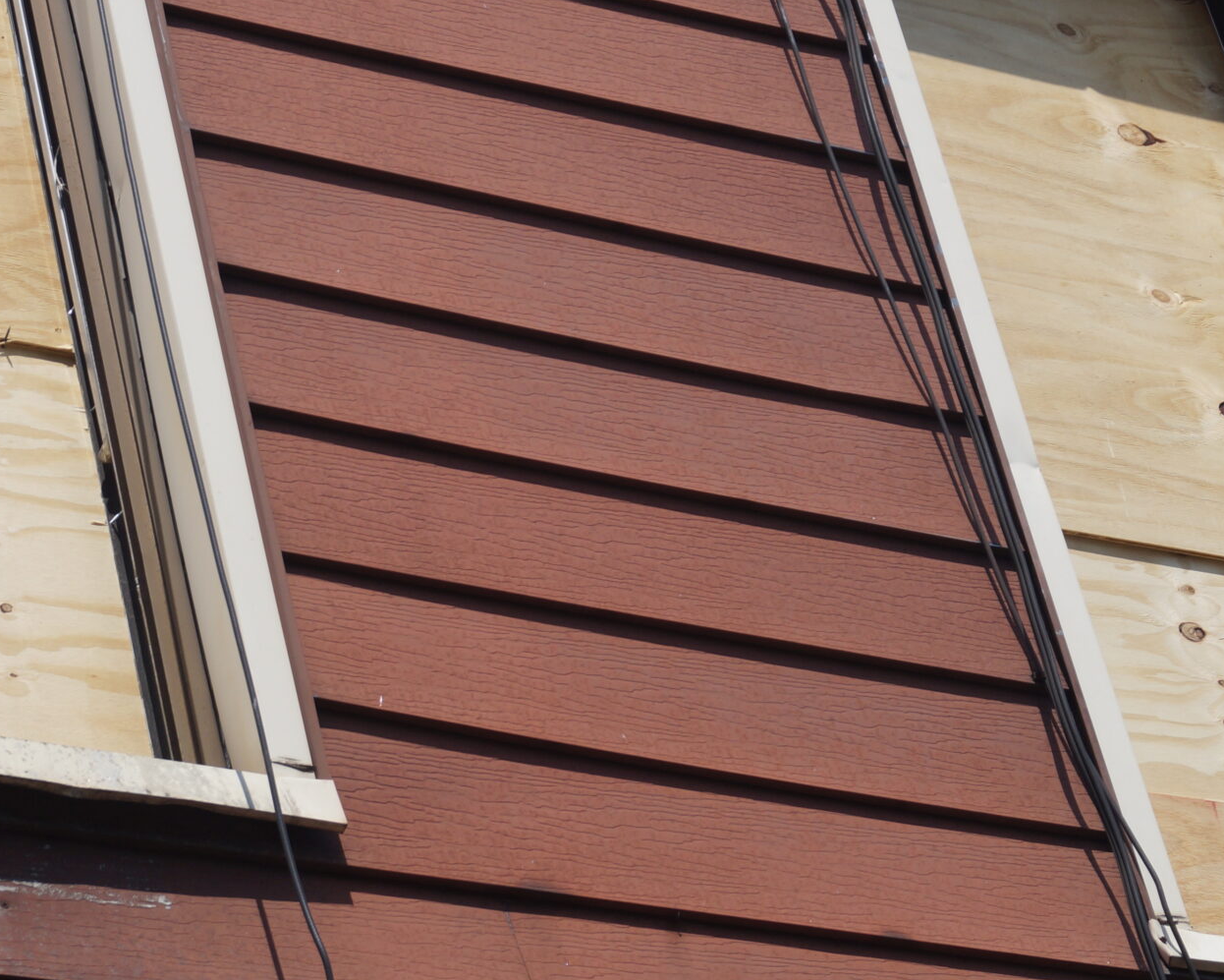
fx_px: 5759
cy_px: 261
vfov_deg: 9.7
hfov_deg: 12.1
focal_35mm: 159
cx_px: 526
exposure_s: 1/320
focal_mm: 55
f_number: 8
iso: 100
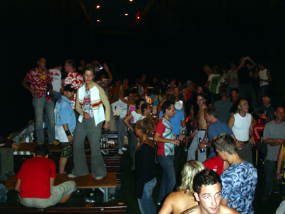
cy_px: 107
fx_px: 313
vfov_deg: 37.7
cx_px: 142
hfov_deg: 49.0
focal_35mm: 38
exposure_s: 1/30
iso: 200
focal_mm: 7.8
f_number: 2.8
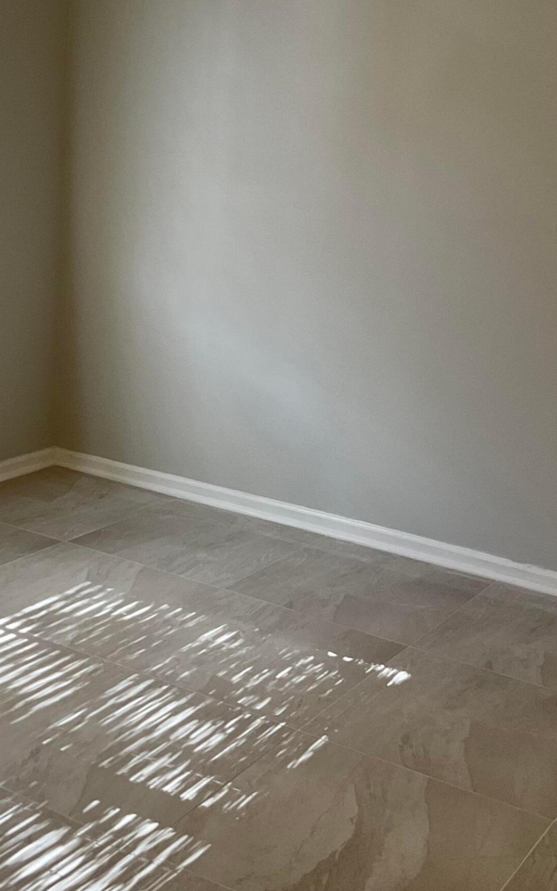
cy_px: 356
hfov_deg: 24.4
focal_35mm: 53
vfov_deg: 38.0
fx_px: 1287
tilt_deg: -9.2
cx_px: 229
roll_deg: -2.3
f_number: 1.8
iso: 50
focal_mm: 3
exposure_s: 1/60
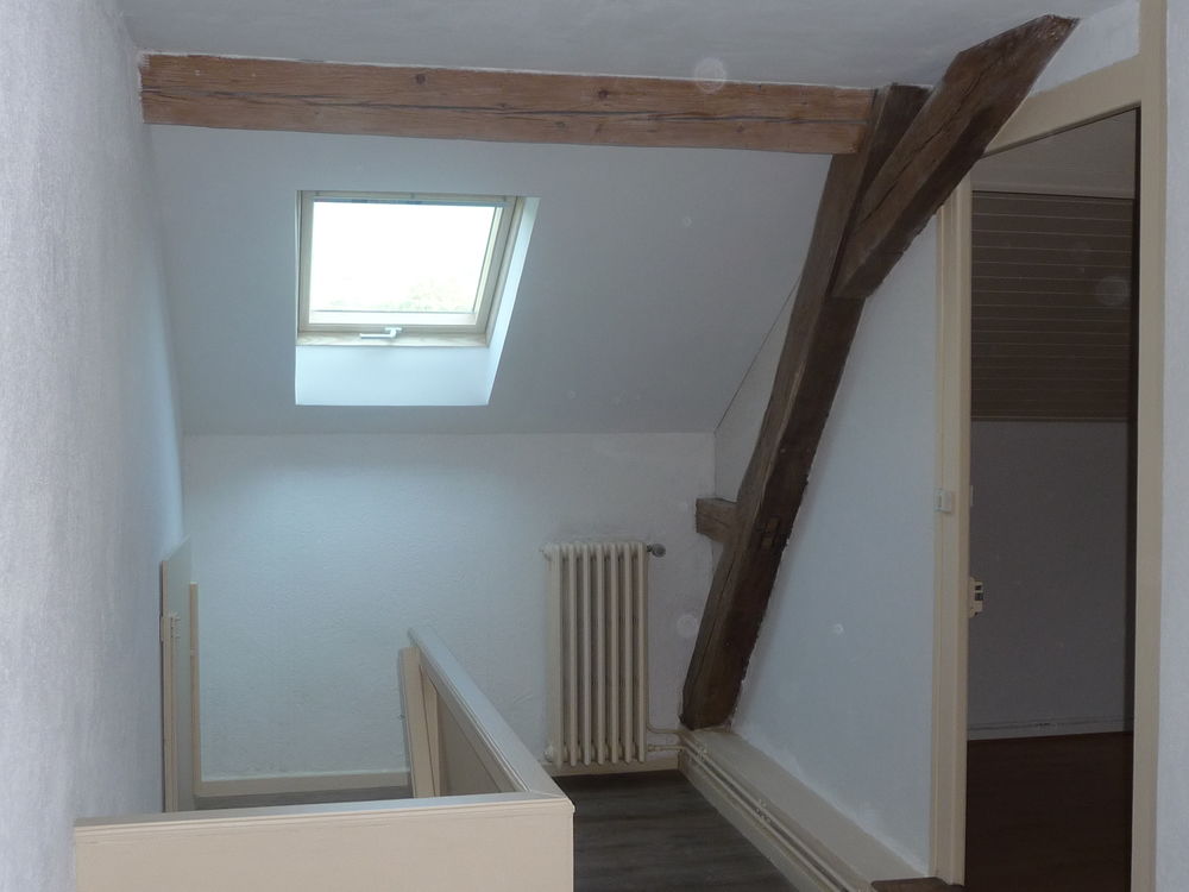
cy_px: 446
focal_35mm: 41
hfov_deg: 45.8
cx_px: 594
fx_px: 1408
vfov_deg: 35.1
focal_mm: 5
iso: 125
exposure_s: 1/30
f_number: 3.4
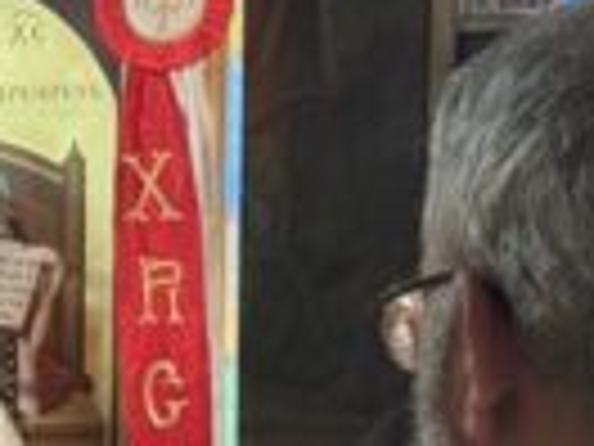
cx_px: -351
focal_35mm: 273
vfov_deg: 5.3
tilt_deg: -4.2
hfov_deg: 7.1
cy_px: 993
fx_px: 4685
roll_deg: +0.3
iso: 250
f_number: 1.78
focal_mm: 6.76
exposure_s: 1/50
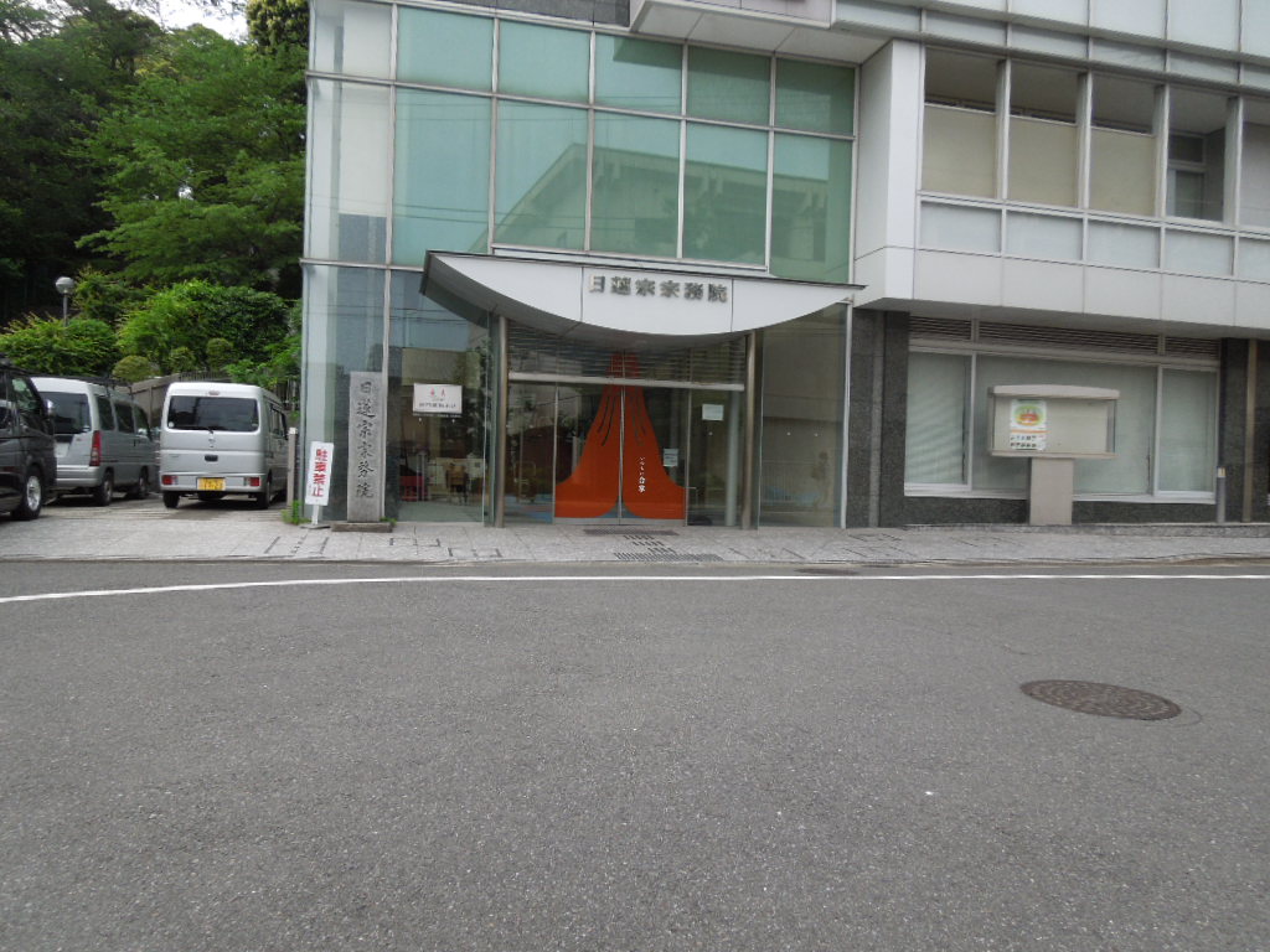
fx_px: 917
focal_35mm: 25
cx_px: 635
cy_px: 476
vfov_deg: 54.9
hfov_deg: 69.4
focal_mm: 4.5
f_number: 3.3
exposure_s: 1/125
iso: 140
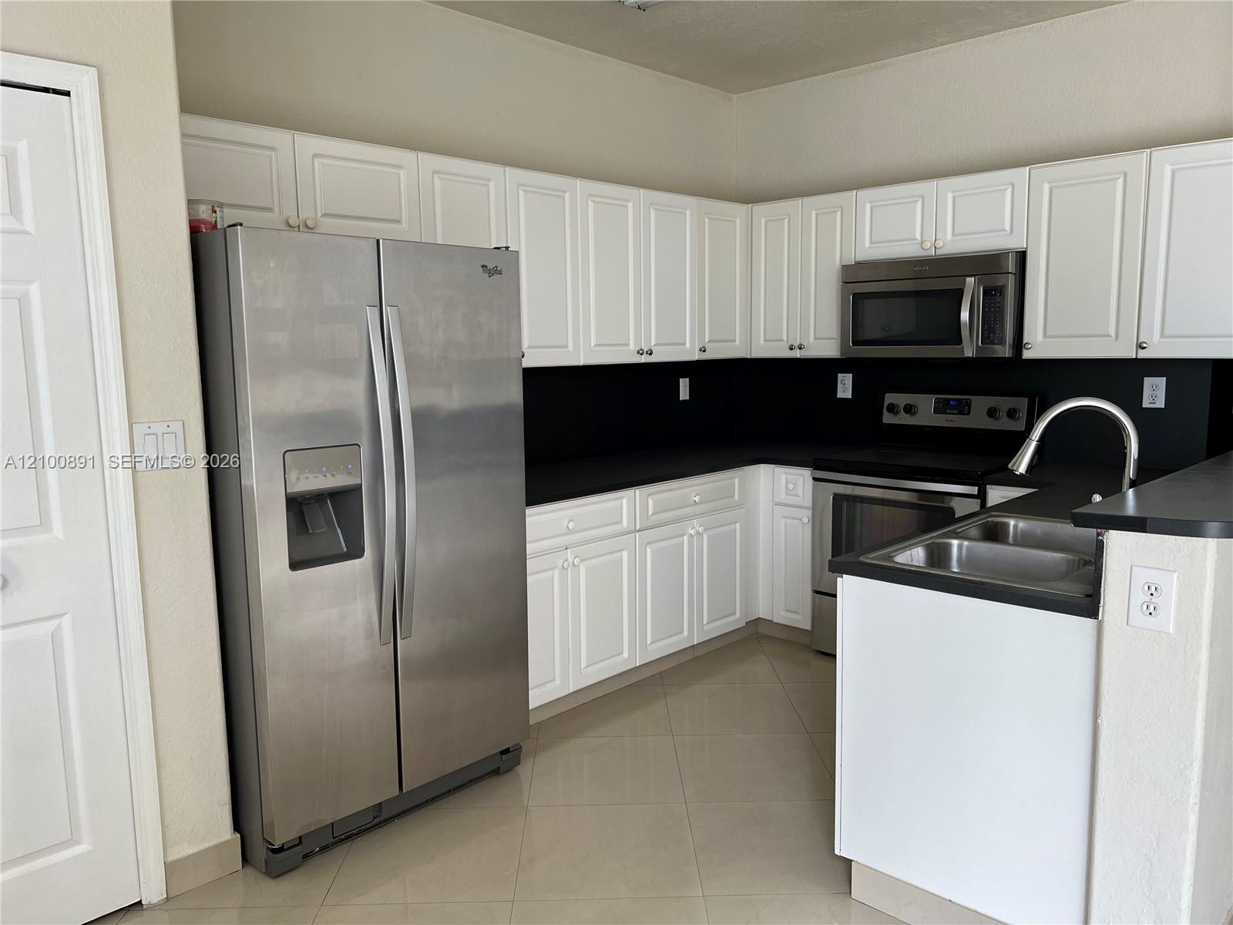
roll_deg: +0.9
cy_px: 462
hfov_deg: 67.3
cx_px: 616
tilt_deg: -7.3
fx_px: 926
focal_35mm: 26
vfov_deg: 53.1
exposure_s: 1/121
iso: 64
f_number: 1.5
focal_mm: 5.7
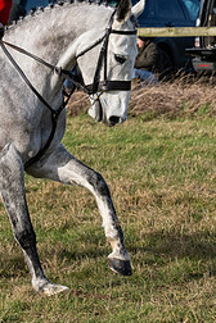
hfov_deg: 4.8
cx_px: -26
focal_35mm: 287
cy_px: 86
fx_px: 2583
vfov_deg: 7.2
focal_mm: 80
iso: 400
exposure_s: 1/3200
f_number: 5
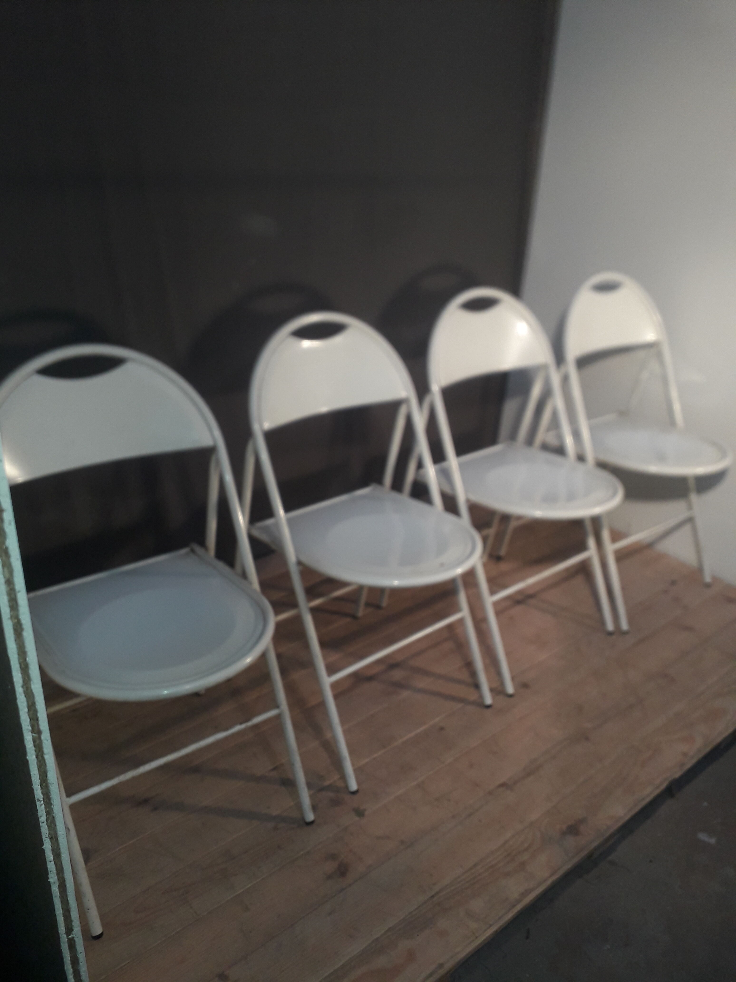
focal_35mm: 27
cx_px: 368
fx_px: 765
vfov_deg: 65.3
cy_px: 491
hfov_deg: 51.4
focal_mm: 3.6
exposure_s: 1/100
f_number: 1.9
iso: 80
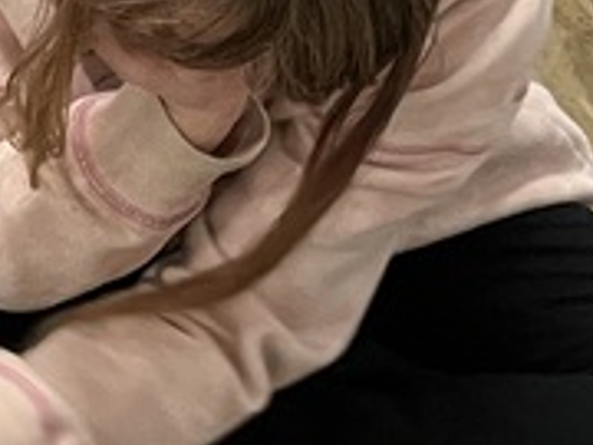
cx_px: -837
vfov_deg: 10.0
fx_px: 2535
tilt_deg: -45.3
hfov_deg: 11.2
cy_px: 181
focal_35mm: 148
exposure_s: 1/60
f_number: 1.6
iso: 200
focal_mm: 5.1
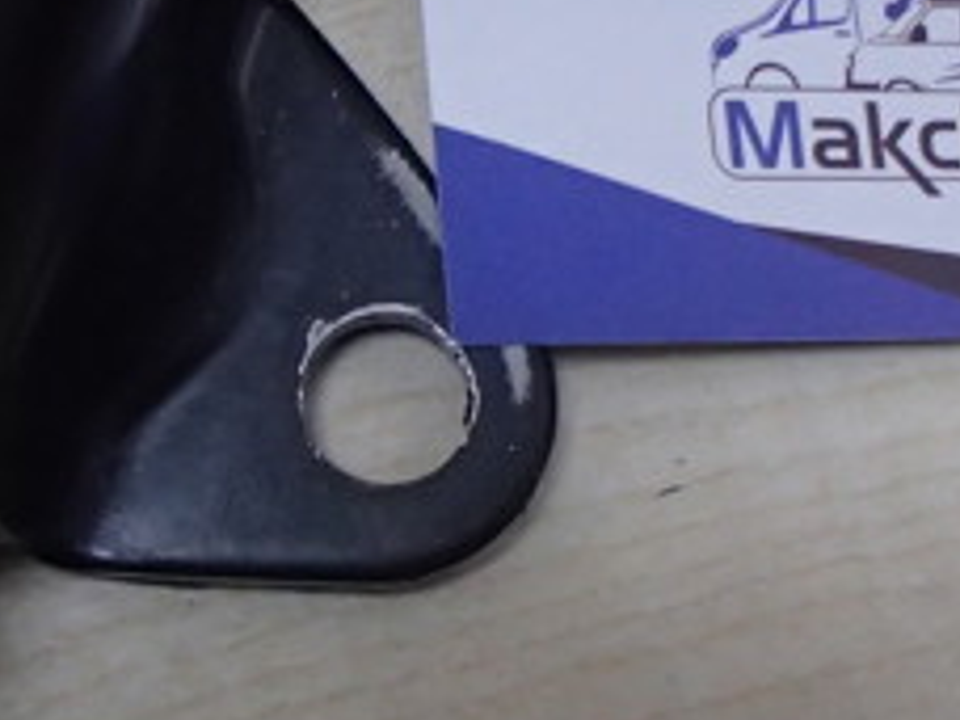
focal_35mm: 104
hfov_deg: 18.9
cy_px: 200
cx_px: 531
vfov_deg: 14.2
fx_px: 2884
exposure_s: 1/60
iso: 800
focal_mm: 6.64
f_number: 4.7
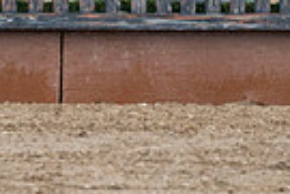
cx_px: 77
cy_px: -219
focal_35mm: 1292
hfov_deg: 1.6
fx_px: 10407
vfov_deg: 1.1
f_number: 5.6
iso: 1250
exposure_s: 1/1250
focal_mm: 300
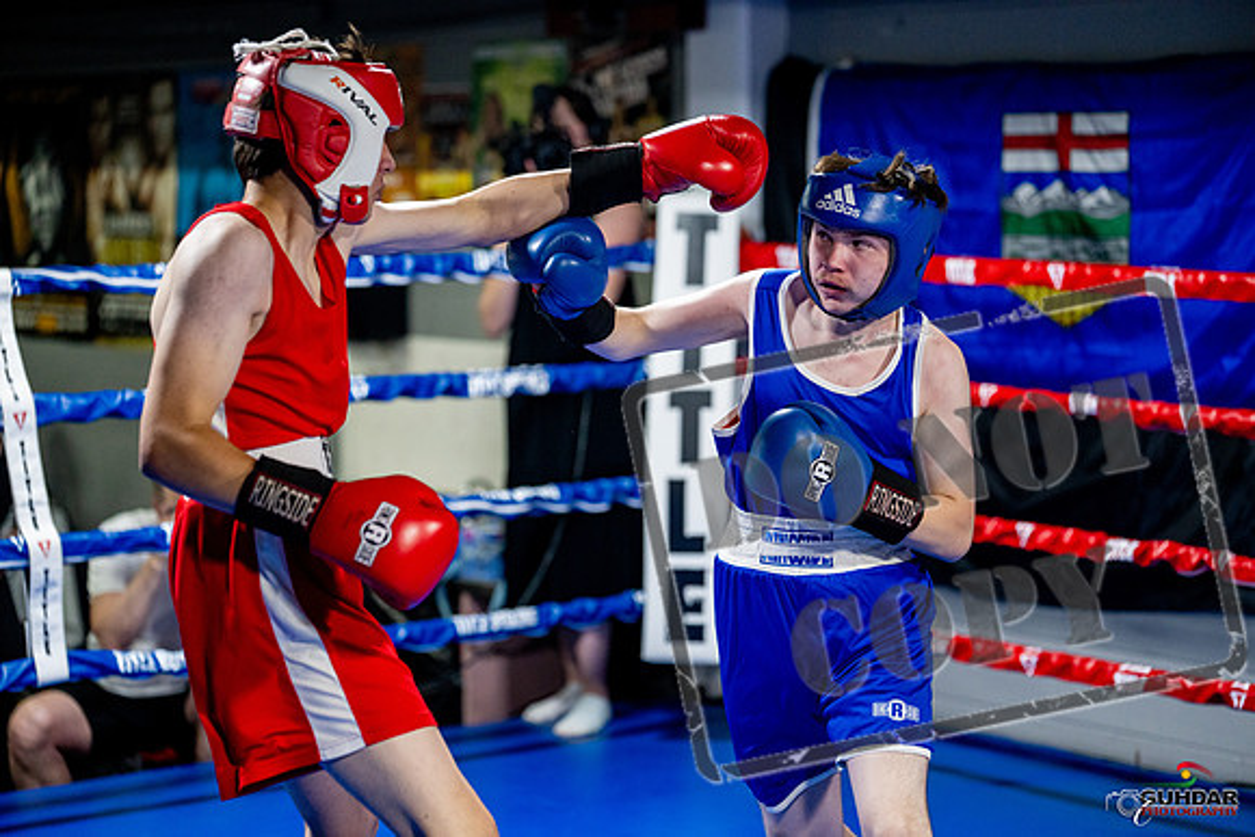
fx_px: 2999
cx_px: 628
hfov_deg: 23.6
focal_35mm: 86
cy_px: 418
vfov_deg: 15.9
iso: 4000
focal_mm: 86
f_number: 2
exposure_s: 1/1000
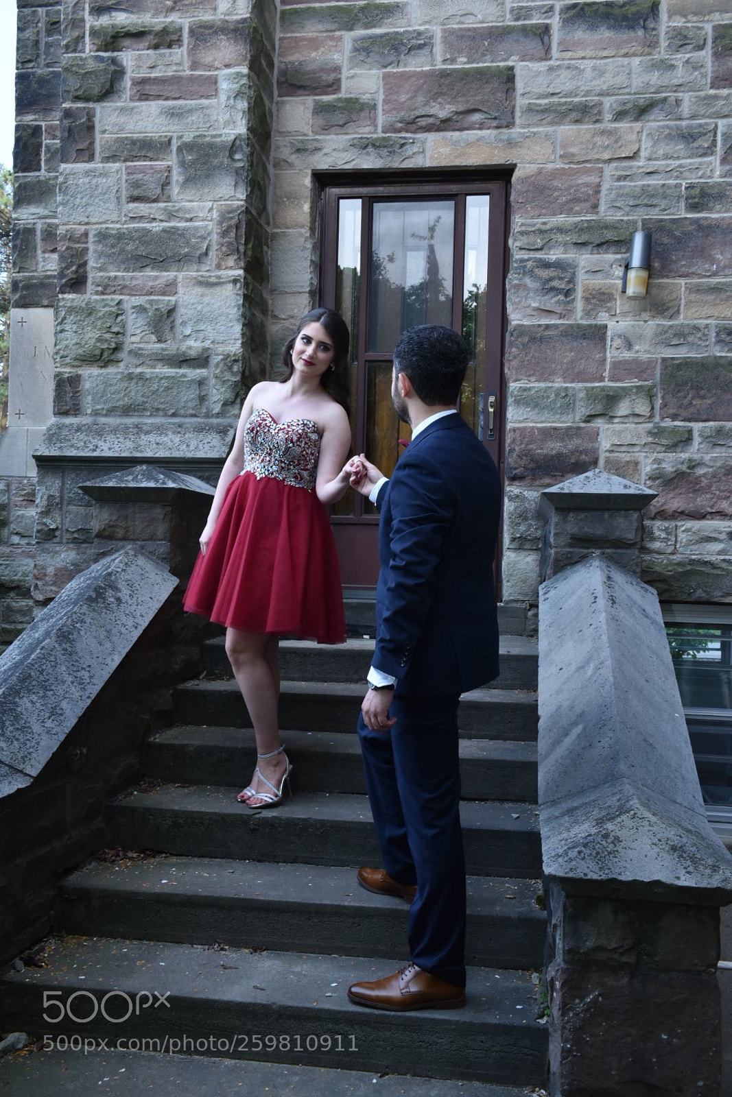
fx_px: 1067
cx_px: 366
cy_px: 548
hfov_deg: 37.9
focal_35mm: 35
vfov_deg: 54.4
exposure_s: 1/50
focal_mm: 35
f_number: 14
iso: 640
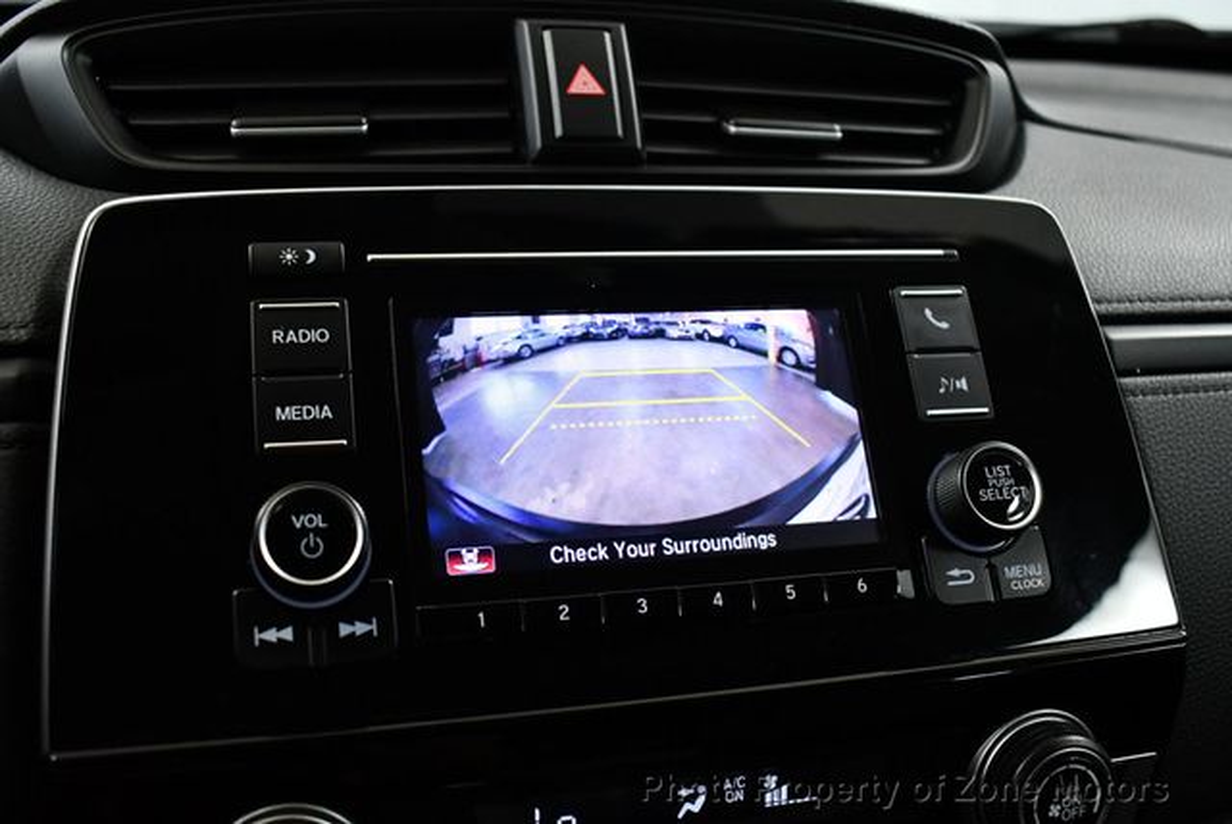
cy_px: 412
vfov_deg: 36.9
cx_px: 616
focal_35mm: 36
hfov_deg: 53.1
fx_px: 1233
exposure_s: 1/125
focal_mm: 18
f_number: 3.5
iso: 2000
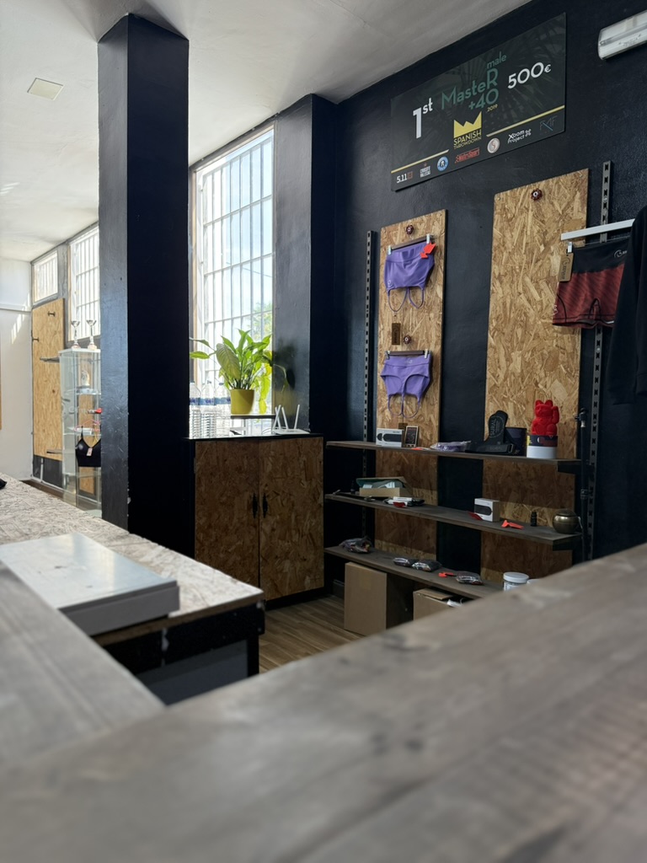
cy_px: 432
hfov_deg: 56.8
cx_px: 324
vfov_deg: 71.6
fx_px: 598
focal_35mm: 24
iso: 200
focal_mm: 6.76
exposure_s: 1/120
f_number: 1.78
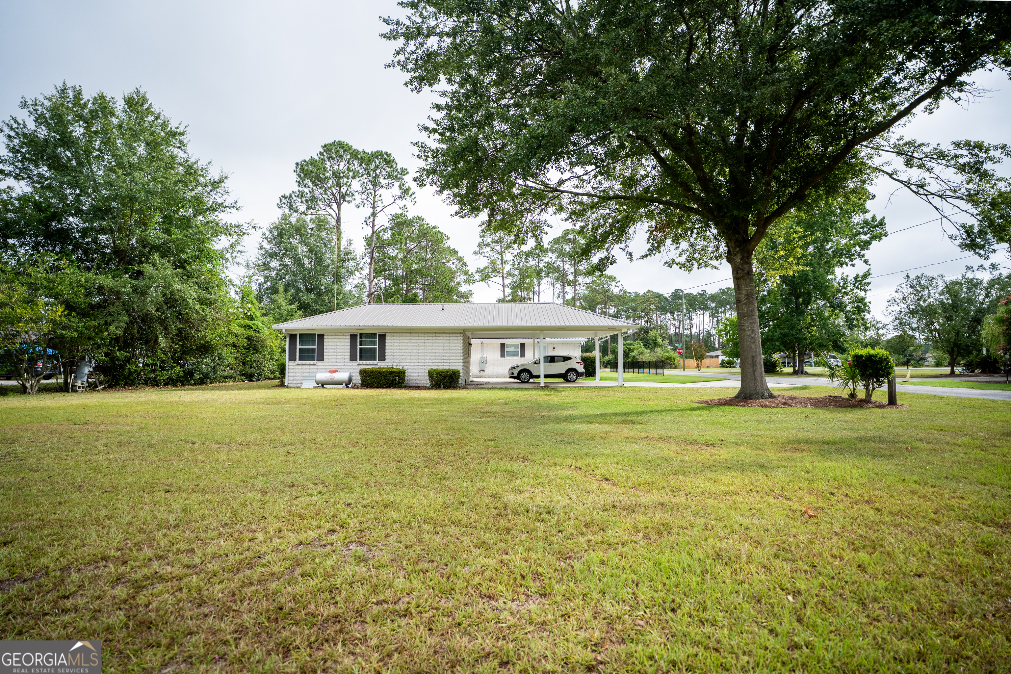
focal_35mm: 16
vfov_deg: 73.7
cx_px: 506
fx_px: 449
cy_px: 337
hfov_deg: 96.7
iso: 100
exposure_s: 1/8000
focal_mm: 16
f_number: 2.8
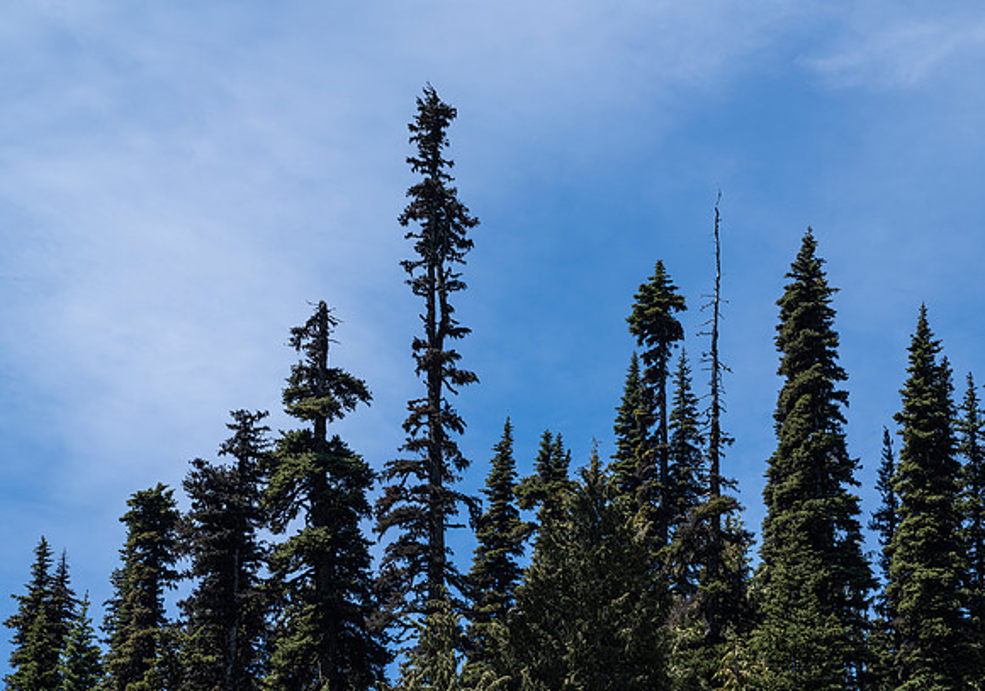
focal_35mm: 145
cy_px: 346
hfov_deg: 13.9
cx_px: 501
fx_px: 4035
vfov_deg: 9.8
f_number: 16
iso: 400
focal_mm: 140
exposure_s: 1/400
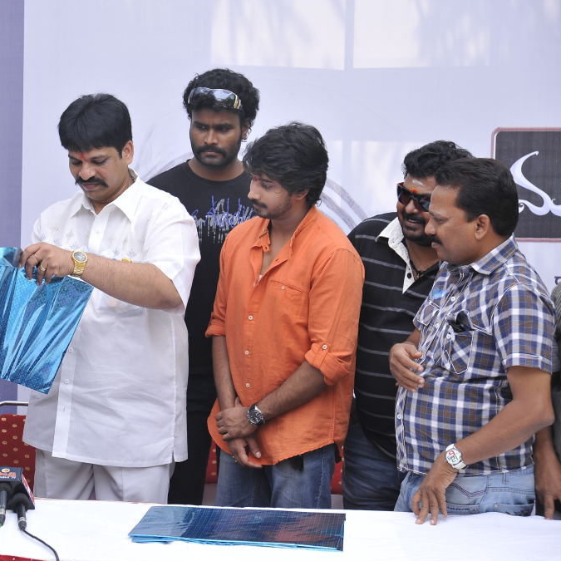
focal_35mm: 103
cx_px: 141
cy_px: 282
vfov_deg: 16.9
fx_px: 1889
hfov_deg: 16.8
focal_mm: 80
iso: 250
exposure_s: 1/160
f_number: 5.6
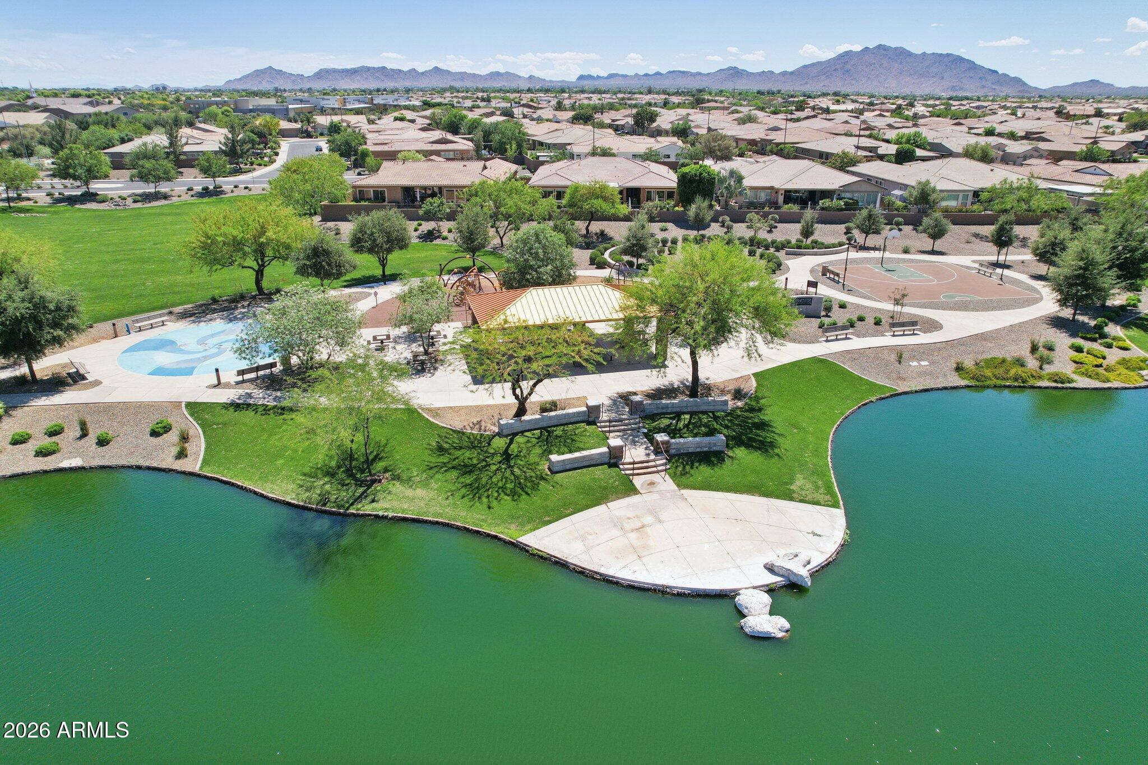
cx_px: 574
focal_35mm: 22
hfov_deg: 78.6
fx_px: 701
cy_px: 382
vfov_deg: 57.2
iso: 100
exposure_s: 1/120
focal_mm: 8.4
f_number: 2.8
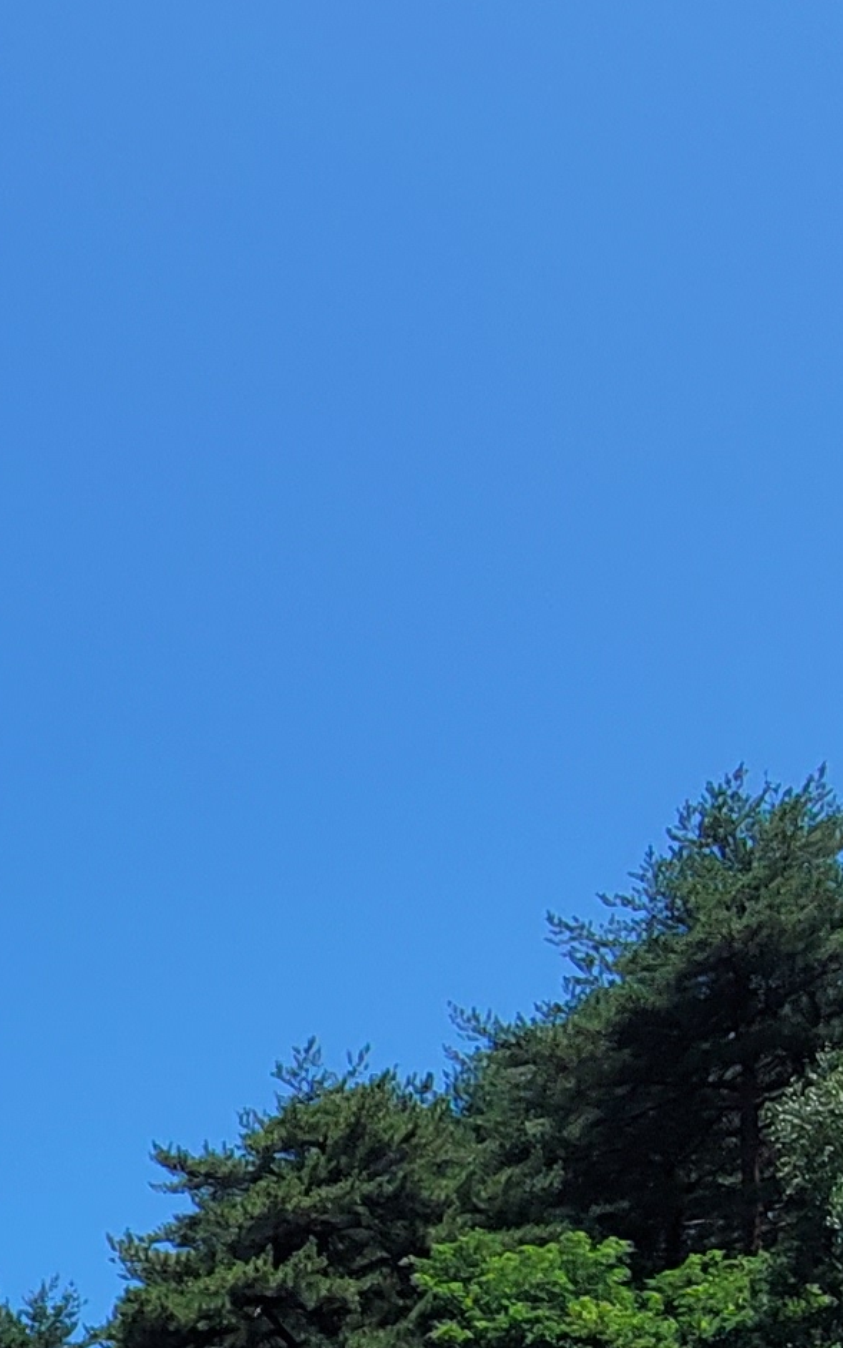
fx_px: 2168
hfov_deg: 18.8
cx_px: -501
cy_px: 1571
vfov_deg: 30.1
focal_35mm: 59
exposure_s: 1/2111
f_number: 2.2
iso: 50
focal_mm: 2.2
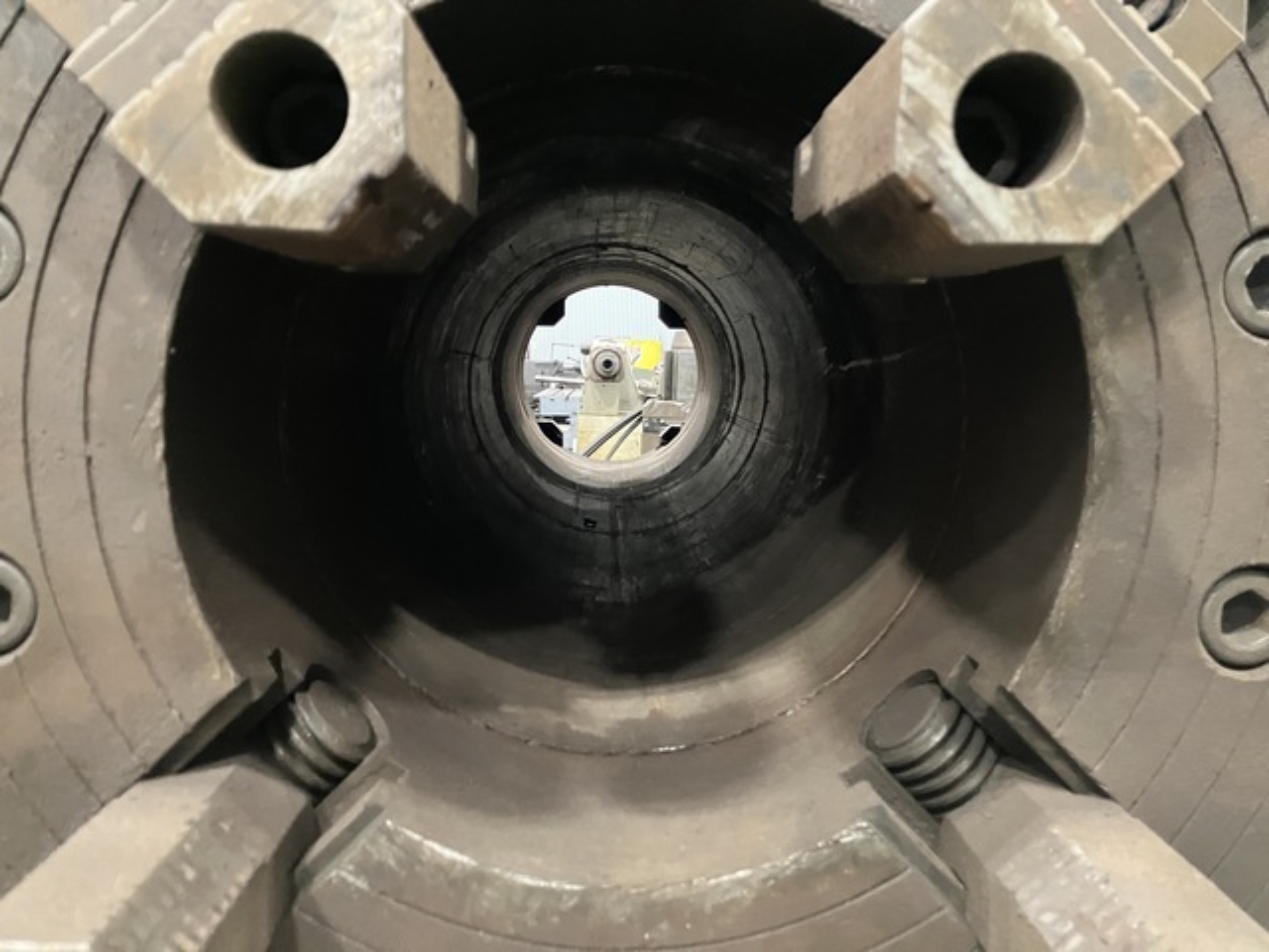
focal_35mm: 28
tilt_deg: -3.3
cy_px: 476
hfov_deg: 63.4
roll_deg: -0.7
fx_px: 1026
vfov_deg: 49.7
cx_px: 634
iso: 640
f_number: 1.8
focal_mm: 3.99
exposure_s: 1/24
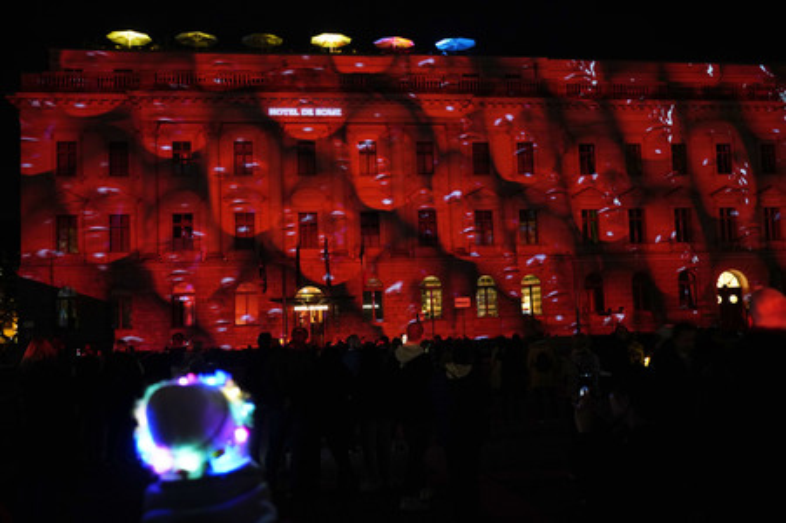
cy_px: 262
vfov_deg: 37.8
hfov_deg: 54.5
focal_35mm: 35
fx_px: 764
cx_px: 393
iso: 1600
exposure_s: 1/13
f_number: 3.5
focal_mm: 35
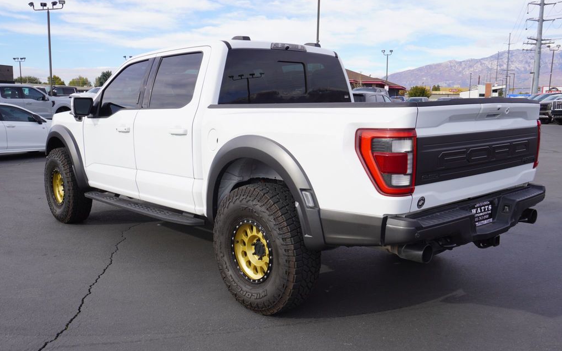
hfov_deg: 56.7
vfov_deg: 37.2
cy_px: 185
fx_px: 521
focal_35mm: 34
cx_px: 283
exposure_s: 1/125
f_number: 8
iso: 100
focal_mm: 22
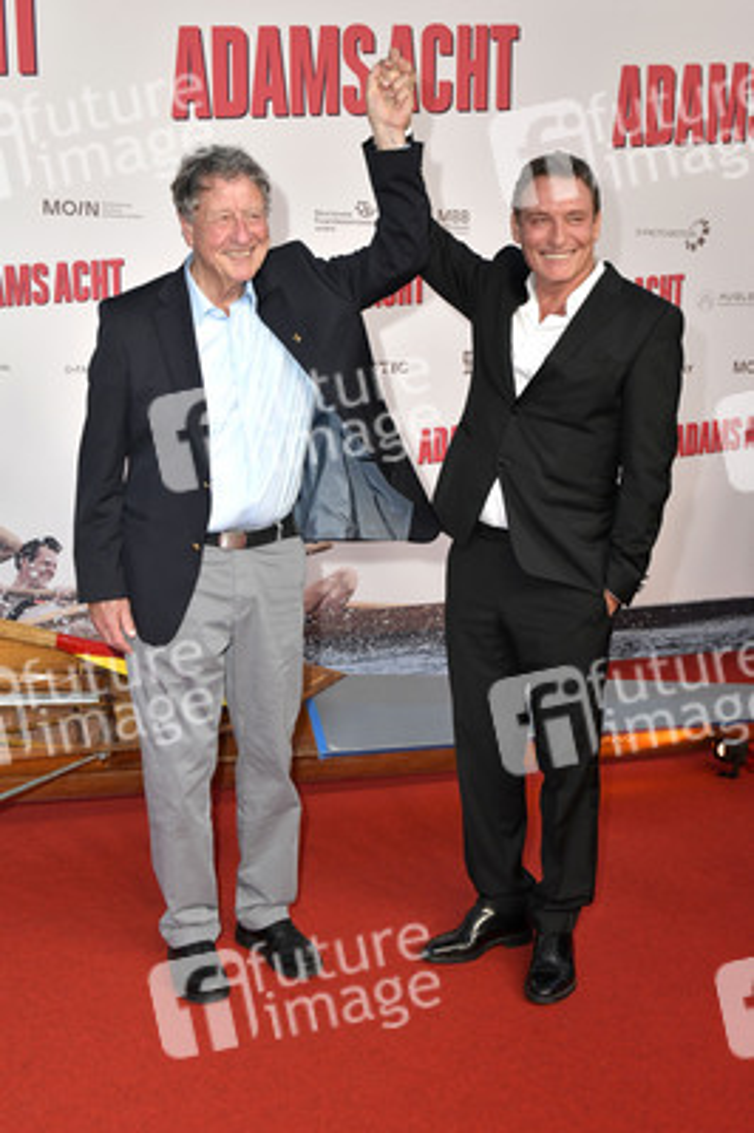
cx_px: 377
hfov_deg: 35.0
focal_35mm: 38
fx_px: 1196
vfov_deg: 50.7
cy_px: 566
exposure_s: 1/160
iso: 1600
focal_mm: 38
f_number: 7.1
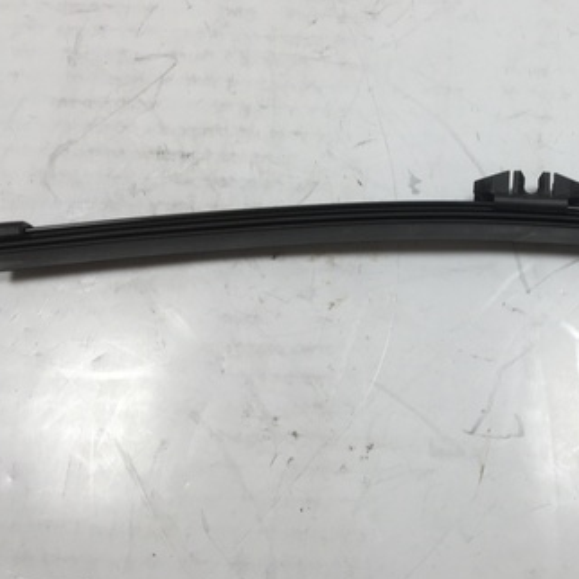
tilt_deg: -72.0
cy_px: 284
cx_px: 512
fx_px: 965
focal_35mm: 51
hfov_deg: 31.9
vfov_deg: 33.4
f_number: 2.2
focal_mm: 4.15
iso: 40
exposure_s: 1/120
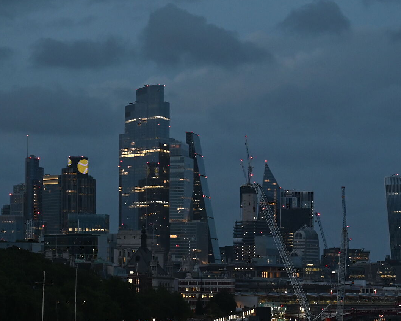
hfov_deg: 12.9
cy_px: 270
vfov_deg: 10.3
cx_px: 208
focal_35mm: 149
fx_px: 1768
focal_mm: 70
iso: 2000
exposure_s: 1/80
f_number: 5.6
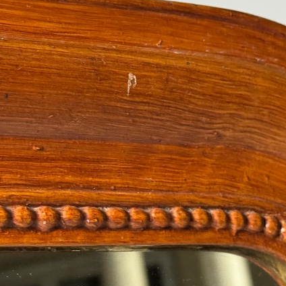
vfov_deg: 14.5
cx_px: 88
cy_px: 78
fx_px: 1122
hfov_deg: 14.5
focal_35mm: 120
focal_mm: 6.76
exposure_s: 1/50
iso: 200
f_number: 1.78
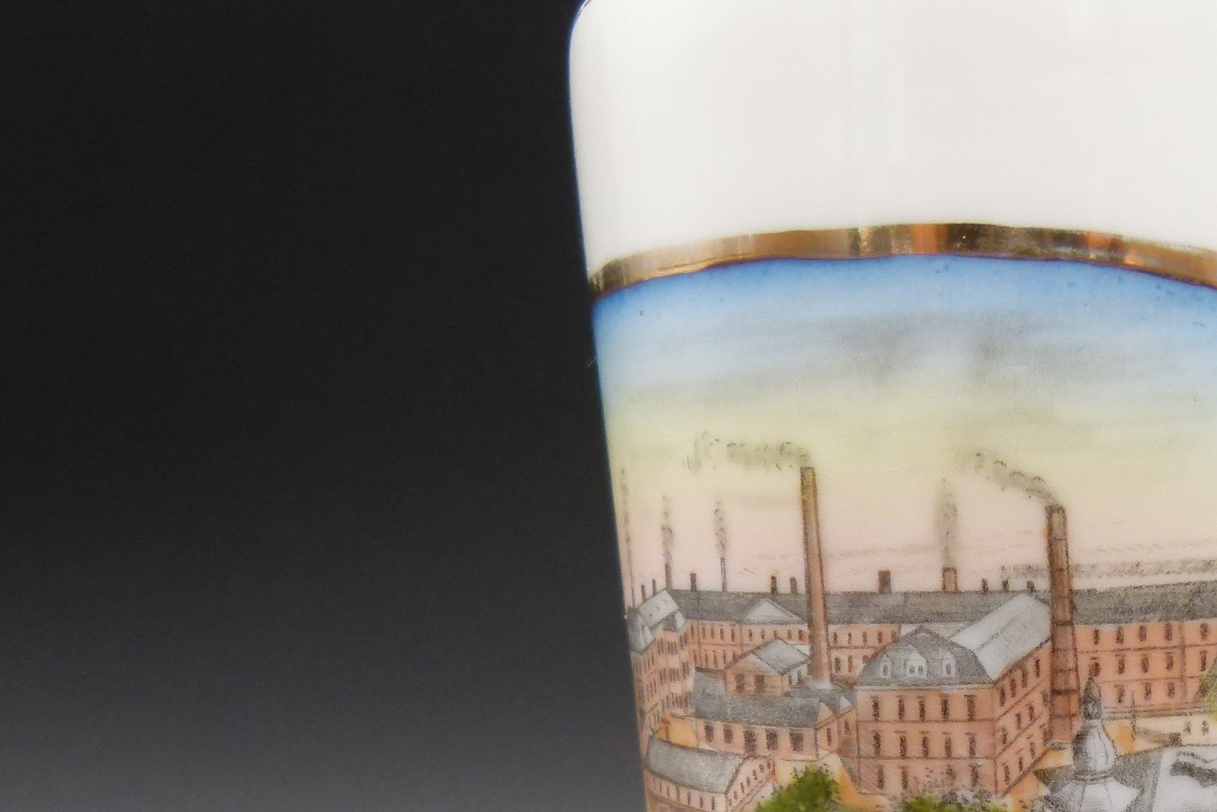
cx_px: 1042
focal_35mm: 55
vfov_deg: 23.6
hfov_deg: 34.6
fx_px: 1859
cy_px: 808
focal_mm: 4.5
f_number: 2.8
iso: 100
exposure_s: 1/60
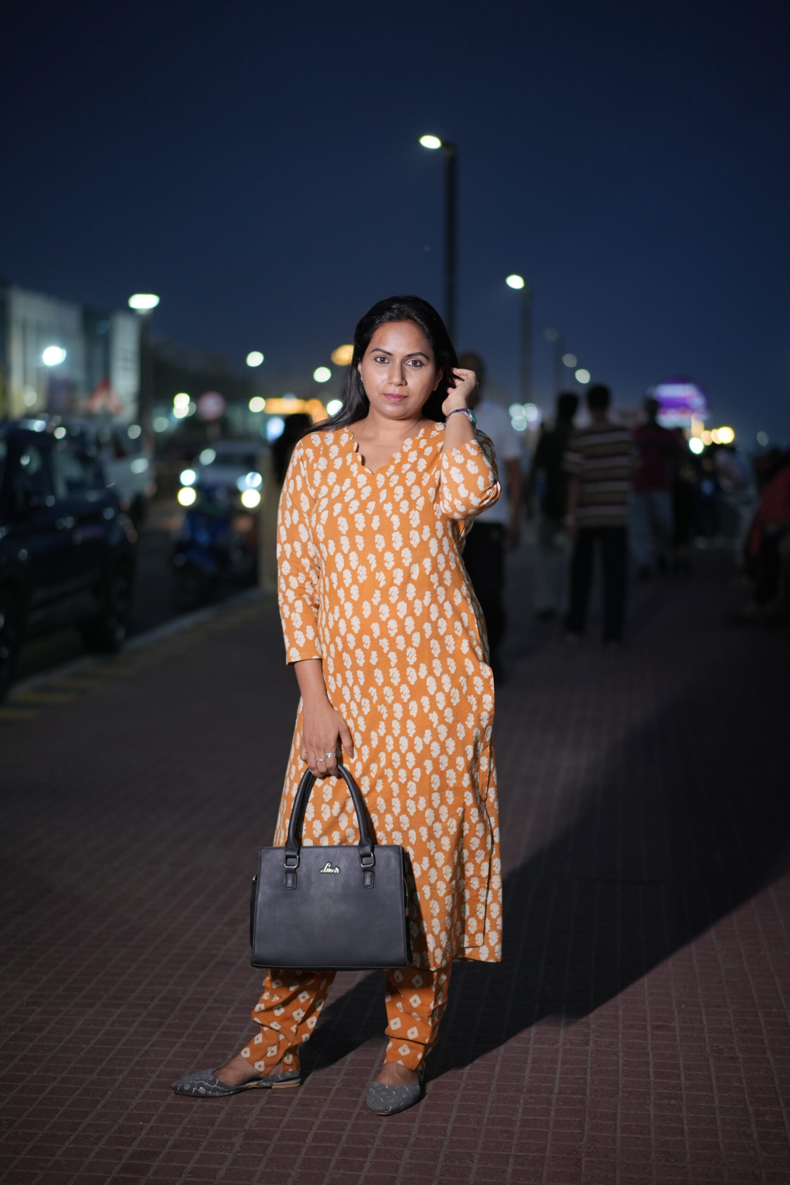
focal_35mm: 55
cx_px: 395
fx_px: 1810
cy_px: 592
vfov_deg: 36.2
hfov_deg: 24.6
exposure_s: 1/160
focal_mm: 55
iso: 640
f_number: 1.8
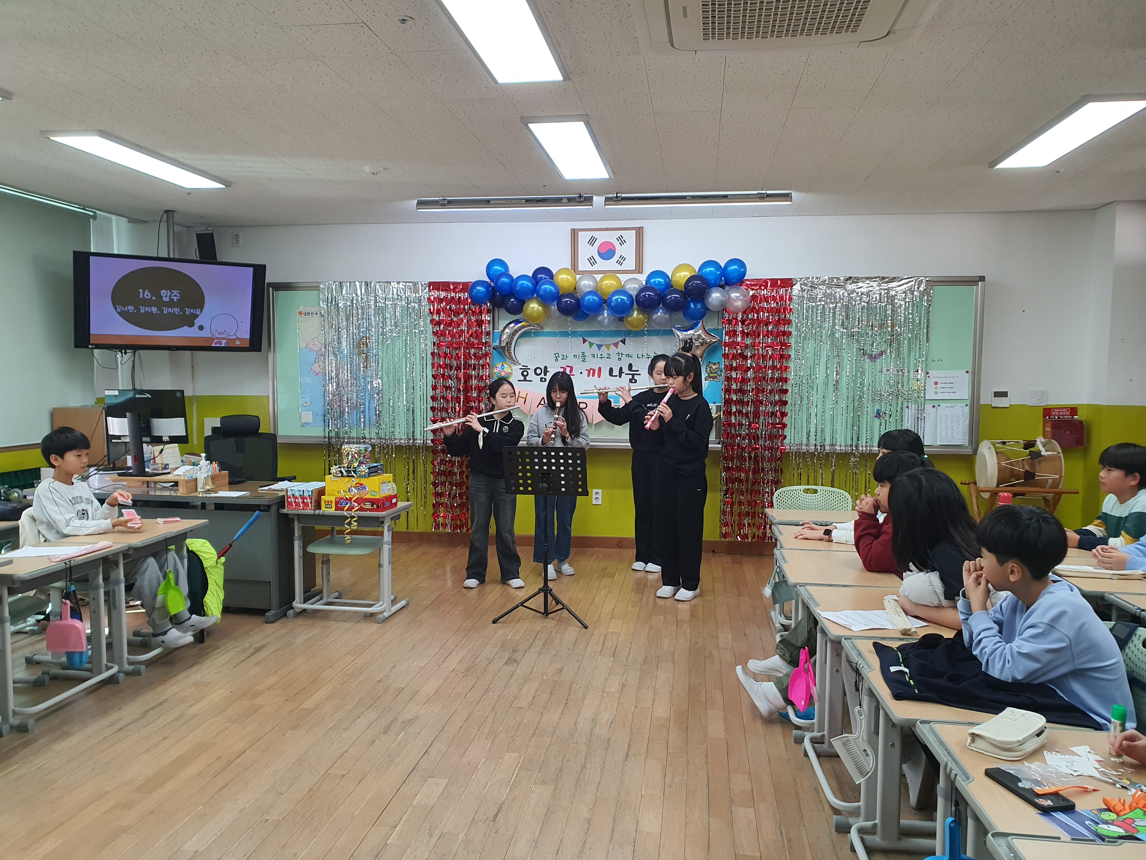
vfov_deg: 53.1
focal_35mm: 26
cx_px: 573
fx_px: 861
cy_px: 430
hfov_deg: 67.3
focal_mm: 4.3
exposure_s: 1/120
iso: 160
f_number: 2.4
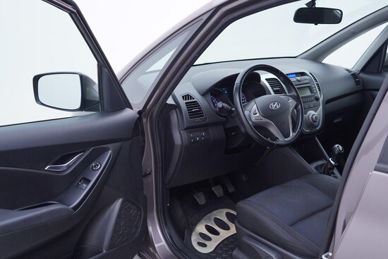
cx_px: 194
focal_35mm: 36
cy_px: 130
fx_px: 388
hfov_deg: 53.1
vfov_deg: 36.9
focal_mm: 24
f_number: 3.2
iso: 125
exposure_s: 1/50
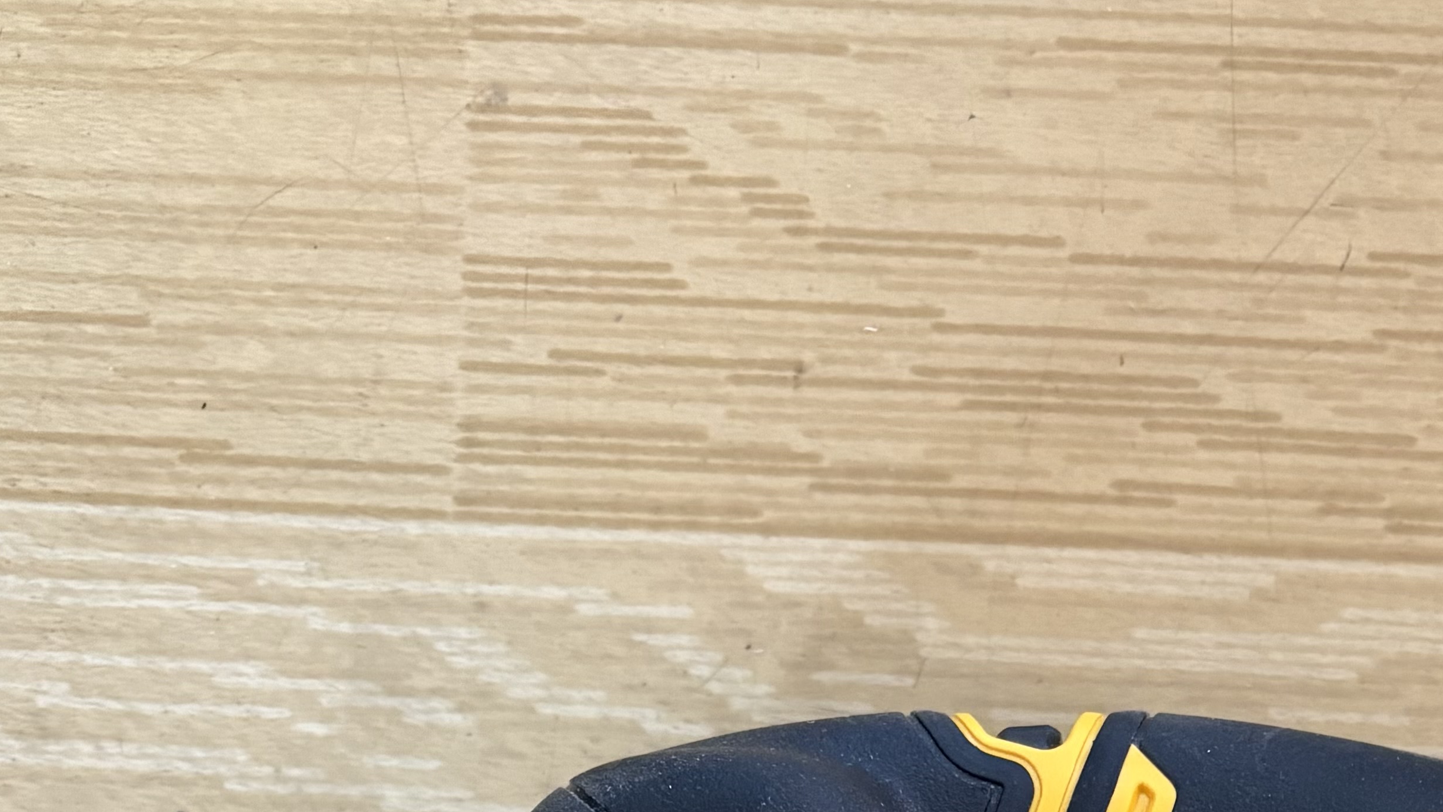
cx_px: 1137
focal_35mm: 66
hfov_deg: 31.1
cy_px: 1502
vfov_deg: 15.5
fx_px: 2525
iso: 400
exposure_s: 1/50
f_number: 1.6
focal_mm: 5.96
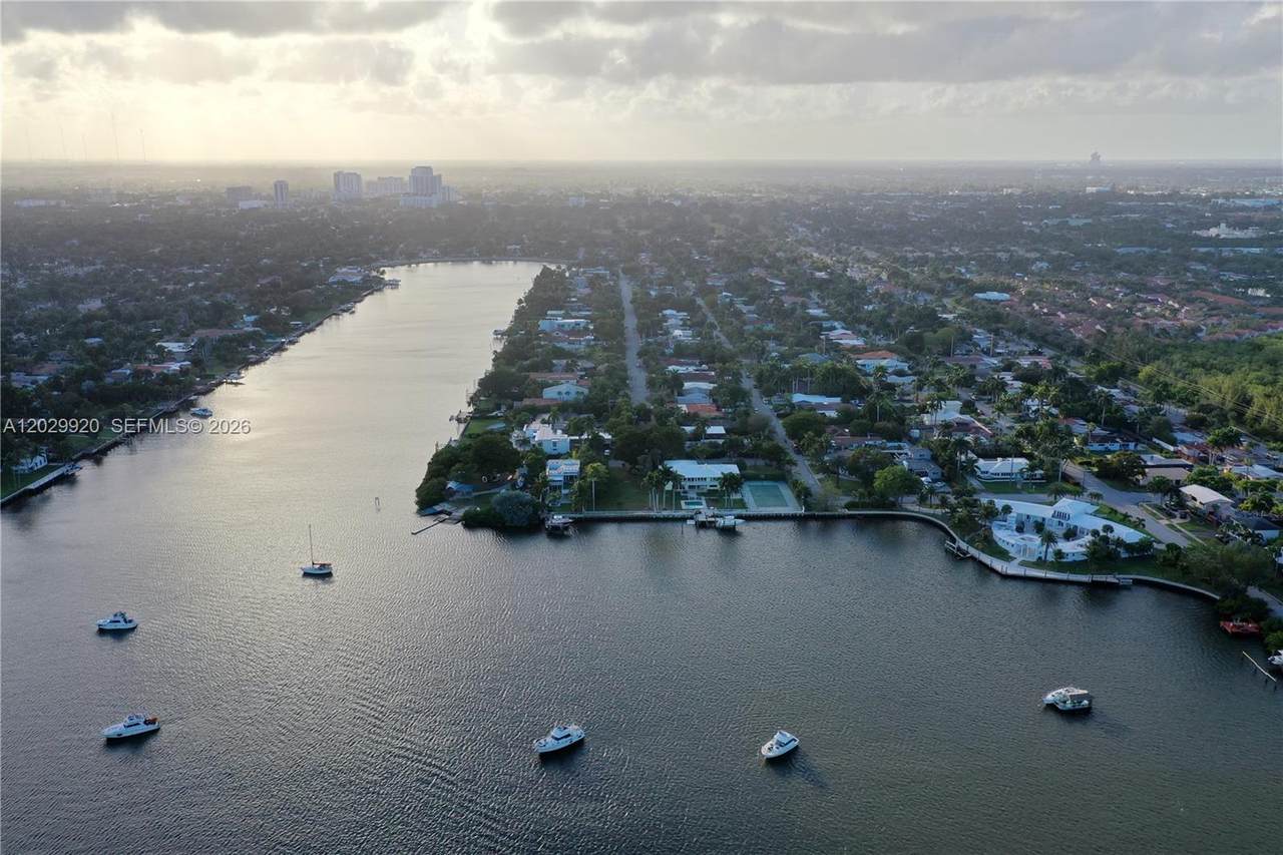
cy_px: 428
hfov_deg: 65.5
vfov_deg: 46.4
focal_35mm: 28
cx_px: 642
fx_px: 998
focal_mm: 10.26
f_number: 5
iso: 100
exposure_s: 1/240
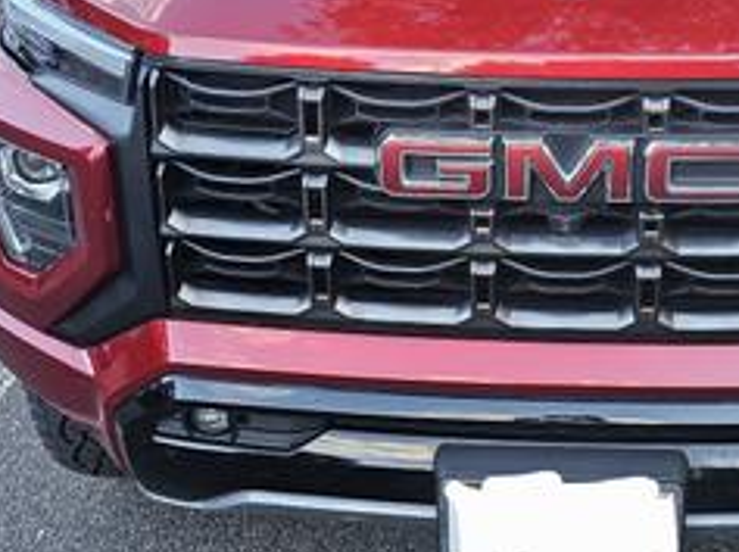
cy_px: 62
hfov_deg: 38.2
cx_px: 527
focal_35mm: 49
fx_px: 1044
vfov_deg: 28.5
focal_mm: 6.3
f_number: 1.7
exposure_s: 1/182
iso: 160
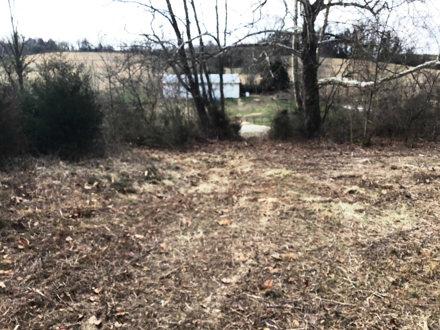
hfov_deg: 58.4
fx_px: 394
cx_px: 220
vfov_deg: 45.4
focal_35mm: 31
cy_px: 165
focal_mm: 3.3
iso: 25
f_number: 2.4
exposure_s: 1/151
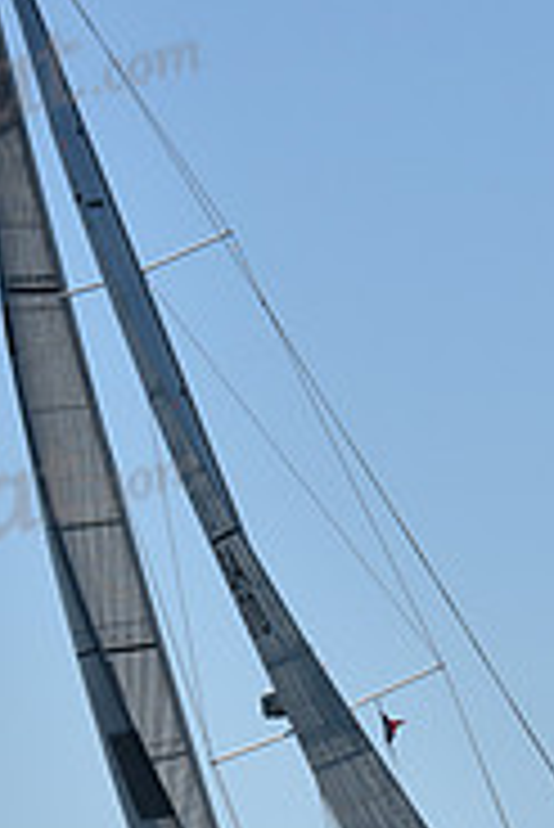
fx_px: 5091
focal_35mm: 221
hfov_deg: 6.2
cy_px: 706
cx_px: 435
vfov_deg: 9.3
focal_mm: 70
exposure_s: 1/1000
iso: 200
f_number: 10
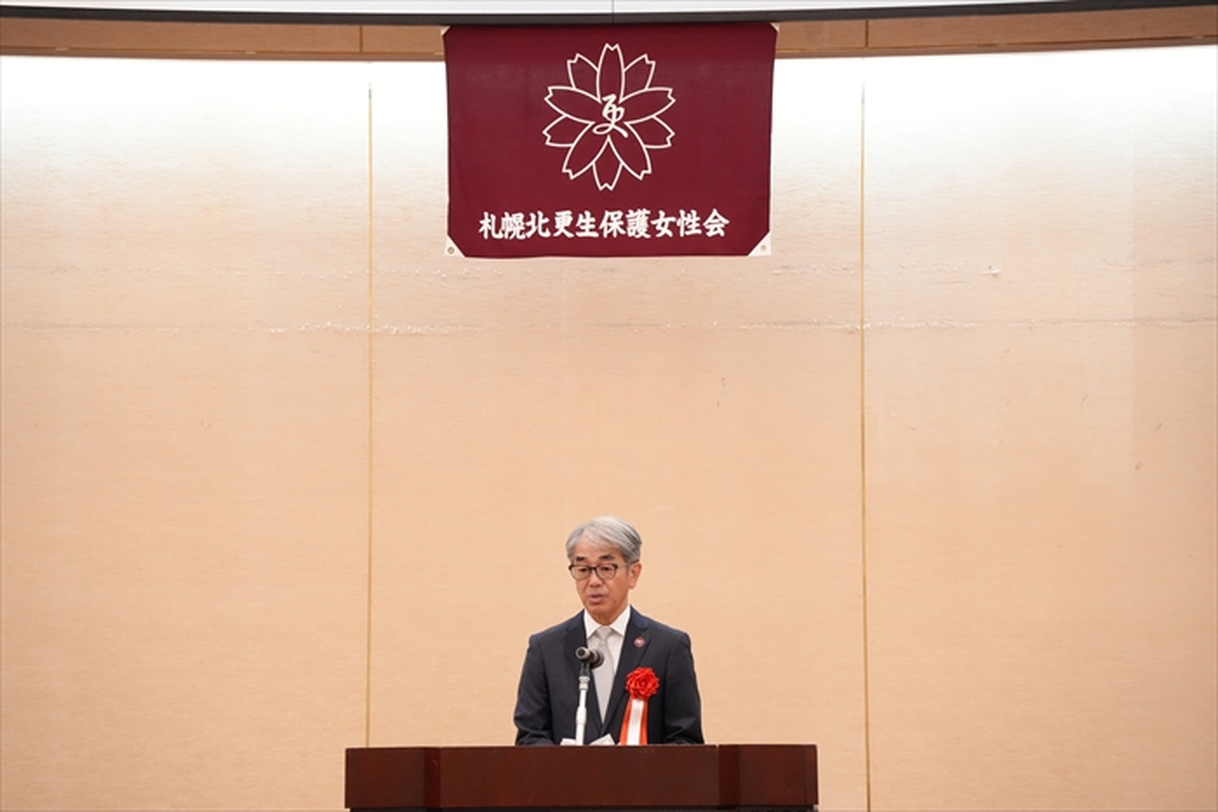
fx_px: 3858
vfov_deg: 12.0
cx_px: 609
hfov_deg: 17.9
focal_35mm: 114
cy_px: 406
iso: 5000
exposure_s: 1/125
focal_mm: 114
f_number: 5.6
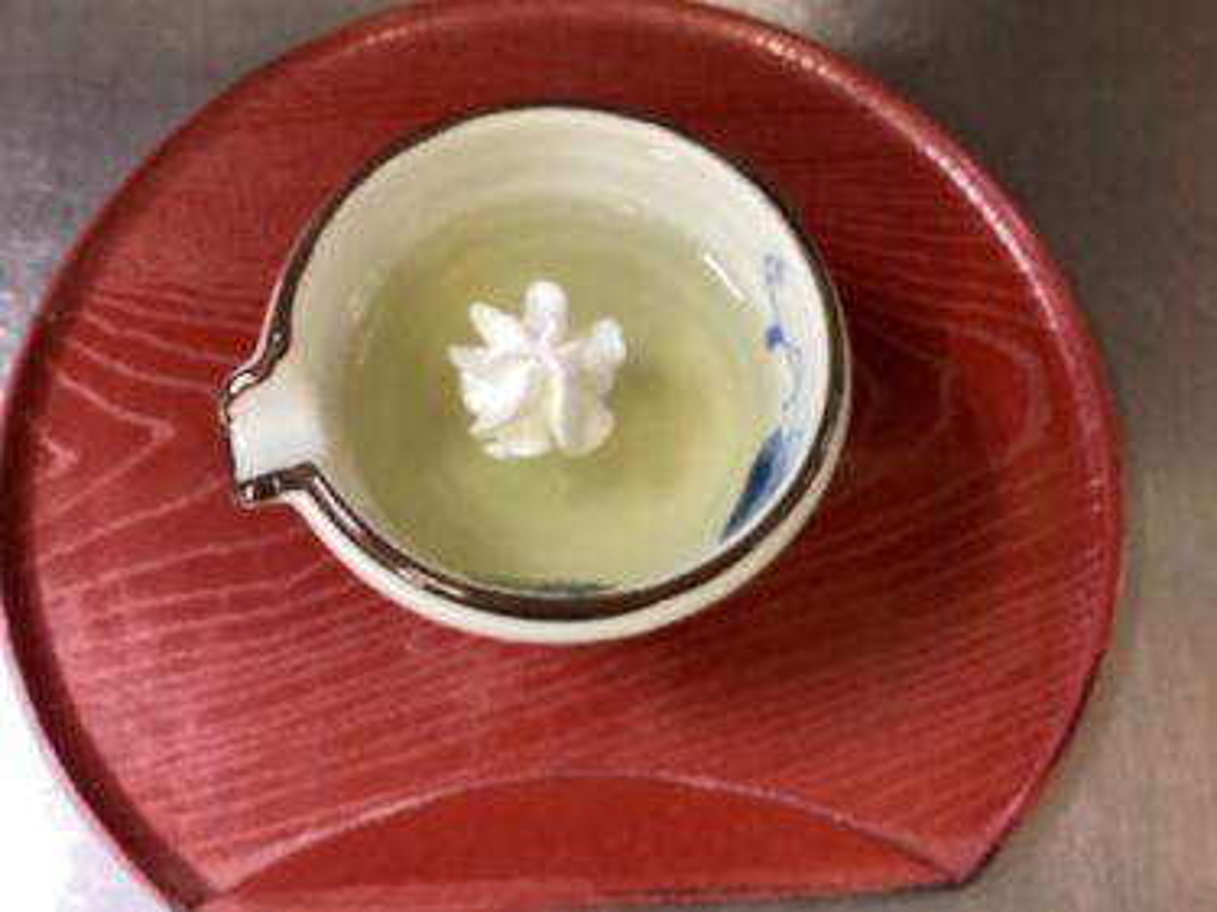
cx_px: 608
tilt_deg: -69.1
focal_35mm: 31
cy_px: 456
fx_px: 1090
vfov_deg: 45.4
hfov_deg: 58.4
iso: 250
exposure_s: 1/40
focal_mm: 3.3
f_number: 2.4
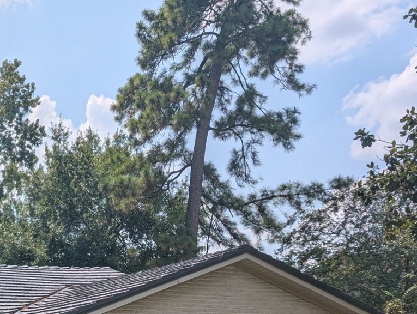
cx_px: -32
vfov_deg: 21.8
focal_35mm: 64
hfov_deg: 27.8
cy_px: 345
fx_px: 772
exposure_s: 1/1845
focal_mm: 6.9
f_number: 1.68
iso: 21
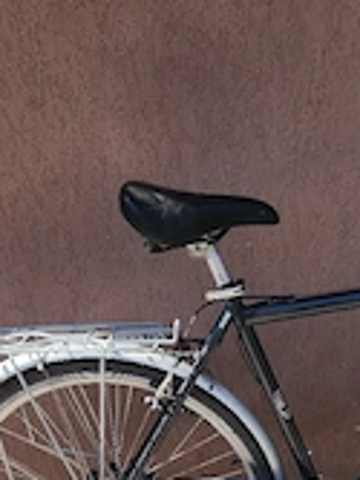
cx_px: 274
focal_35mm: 55
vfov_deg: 32.8
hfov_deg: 26.2
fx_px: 764
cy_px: 448
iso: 20
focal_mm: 5.4
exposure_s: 1/833
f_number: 1.8
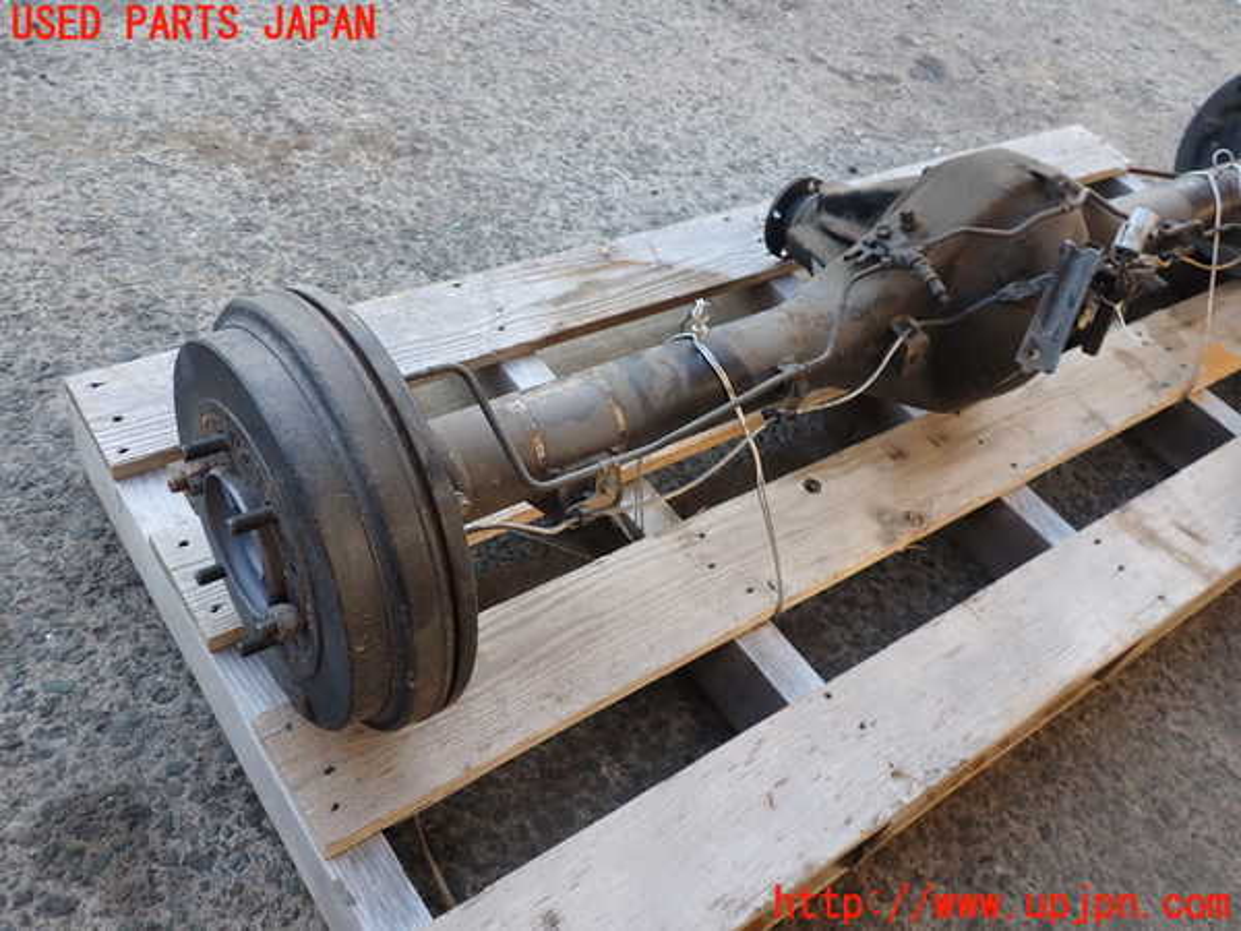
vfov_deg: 46.8
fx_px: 1076
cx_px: 620
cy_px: 466
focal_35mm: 30
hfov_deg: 60.0
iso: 100
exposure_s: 1/100
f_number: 2.3
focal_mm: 5.4
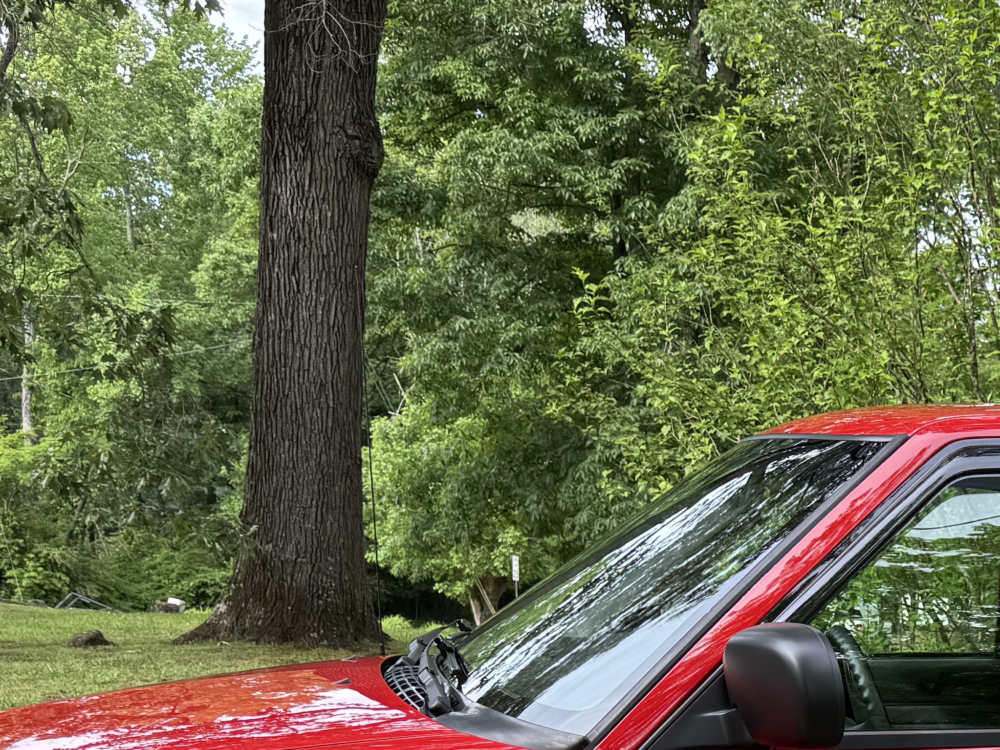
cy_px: 985
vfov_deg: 20.1
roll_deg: -5.4
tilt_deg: -9.3
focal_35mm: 67
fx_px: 1936
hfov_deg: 26.8
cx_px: 1082
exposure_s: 1/310
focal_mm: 6.76
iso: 80
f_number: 1.78
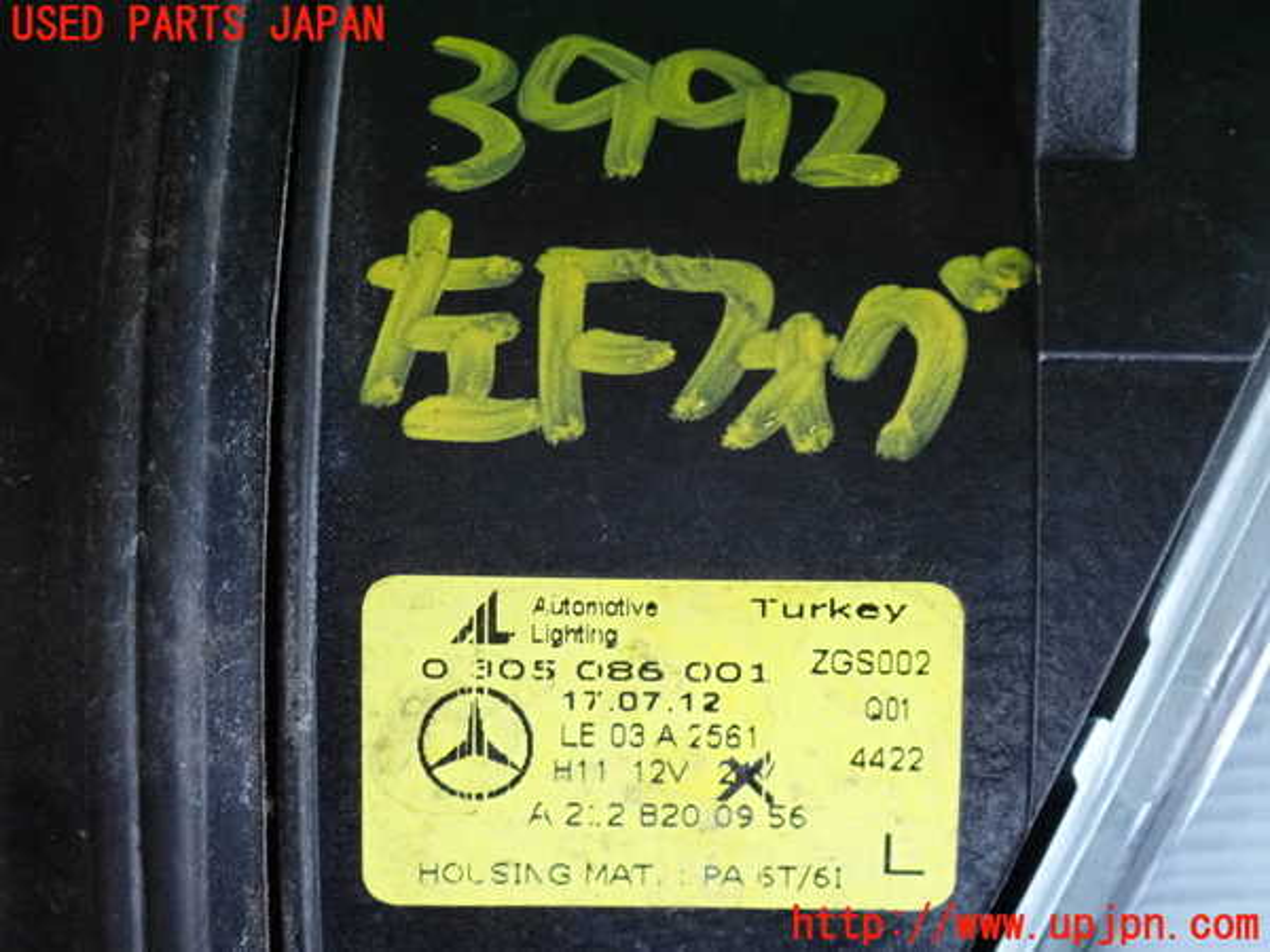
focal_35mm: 100
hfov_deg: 19.6
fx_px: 3669
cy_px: 476
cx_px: 635
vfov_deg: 14.8
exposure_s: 1/125
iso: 2000
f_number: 4.9
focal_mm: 18
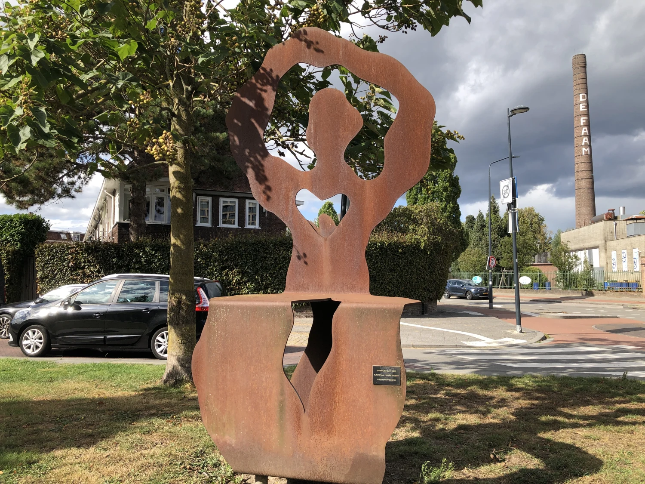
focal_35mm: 28
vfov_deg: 49.7
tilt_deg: +6.9
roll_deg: +0.4
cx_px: 322
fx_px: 522
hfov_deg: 63.4
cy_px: 242
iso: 20
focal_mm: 4
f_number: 1.8
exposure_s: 1/979
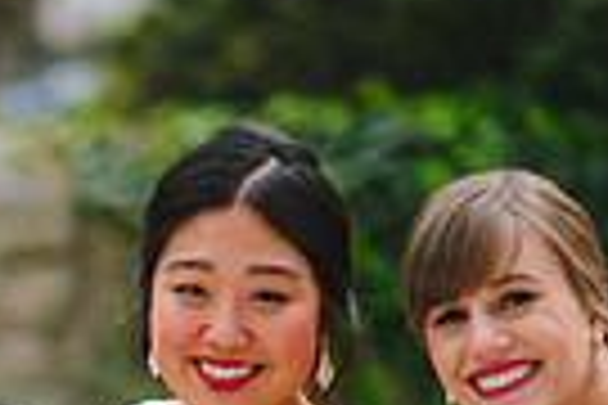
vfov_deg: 3.7
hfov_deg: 5.5
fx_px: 6164
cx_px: -513
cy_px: 796
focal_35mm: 365
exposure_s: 1/2500
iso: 200
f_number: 1.8
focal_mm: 85
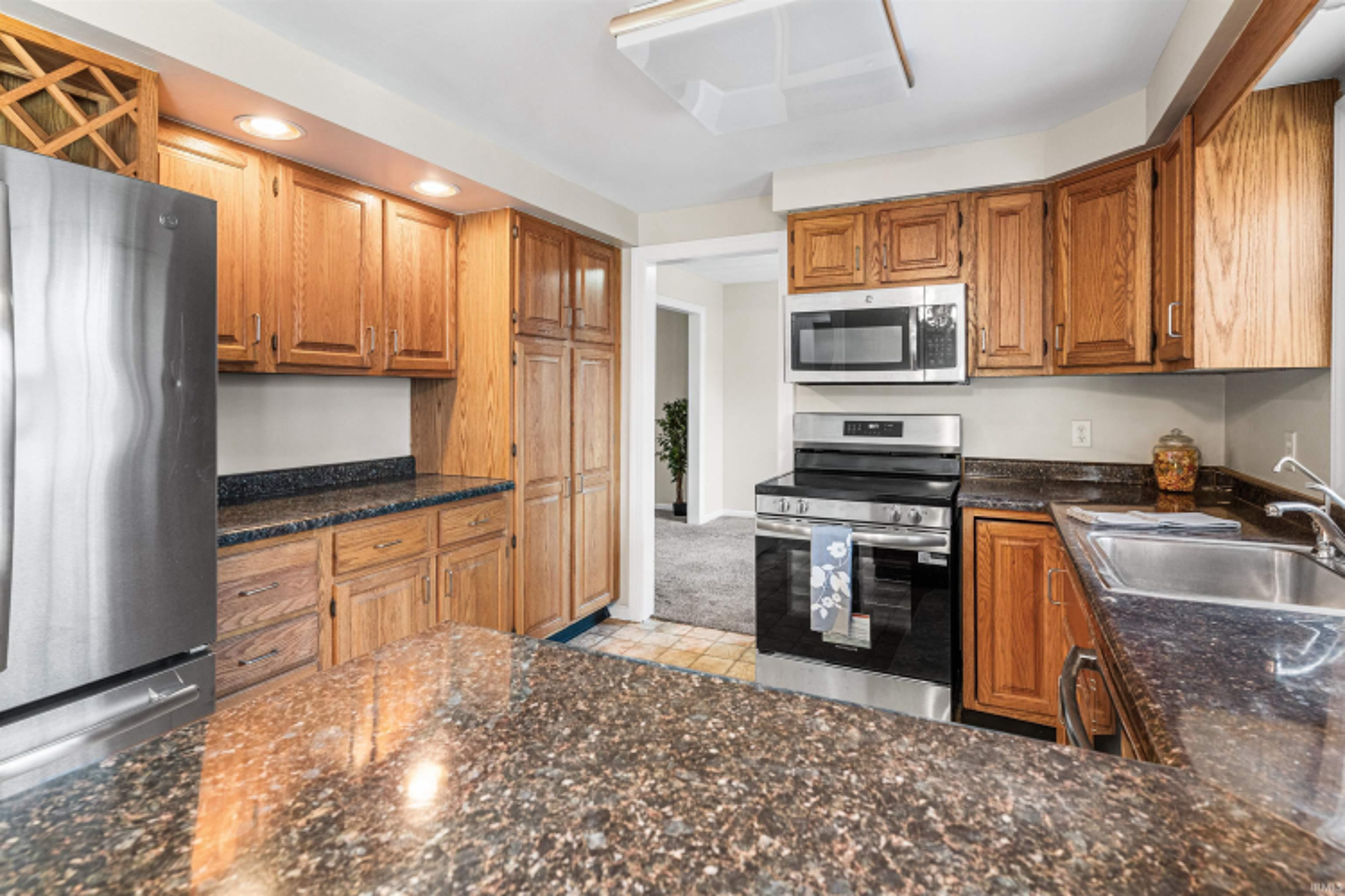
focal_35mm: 17
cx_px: 672
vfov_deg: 70.4
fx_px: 635
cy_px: 448
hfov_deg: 93.3
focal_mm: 17
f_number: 5.6
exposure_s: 1/13
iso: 640
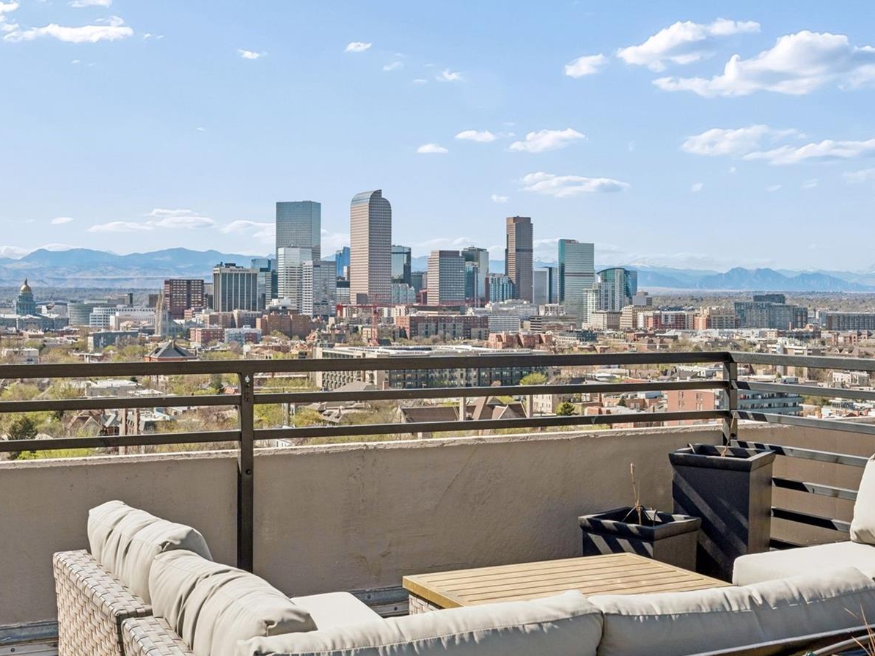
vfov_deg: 29.7
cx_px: 413
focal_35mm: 49
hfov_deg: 38.9
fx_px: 1239
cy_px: 320
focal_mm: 38
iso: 400
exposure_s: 1/1250
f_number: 9
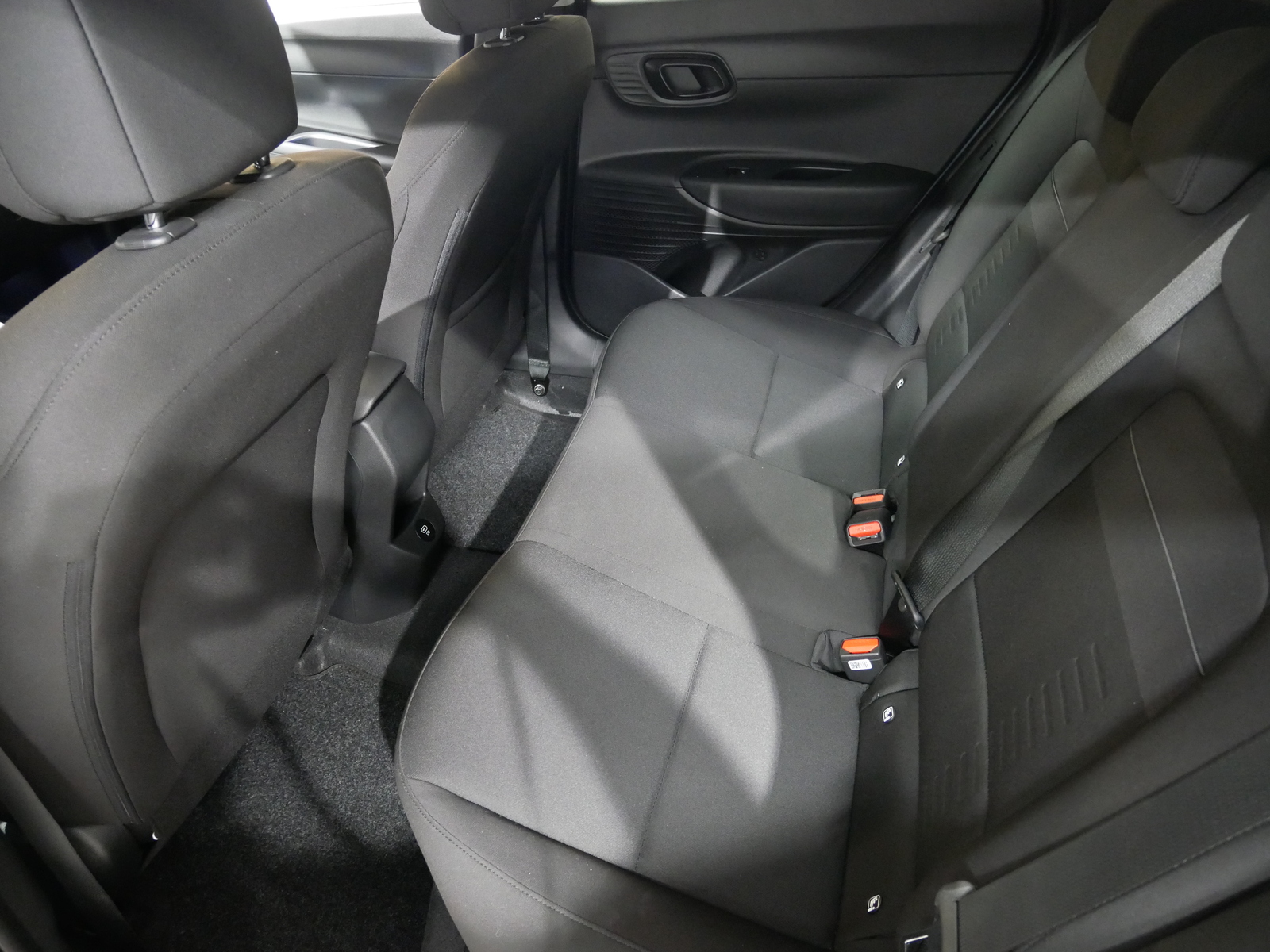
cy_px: 476
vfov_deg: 56.8
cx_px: 635
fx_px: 881
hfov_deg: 71.6
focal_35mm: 24
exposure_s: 1/13
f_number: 3.5
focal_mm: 12
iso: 3200
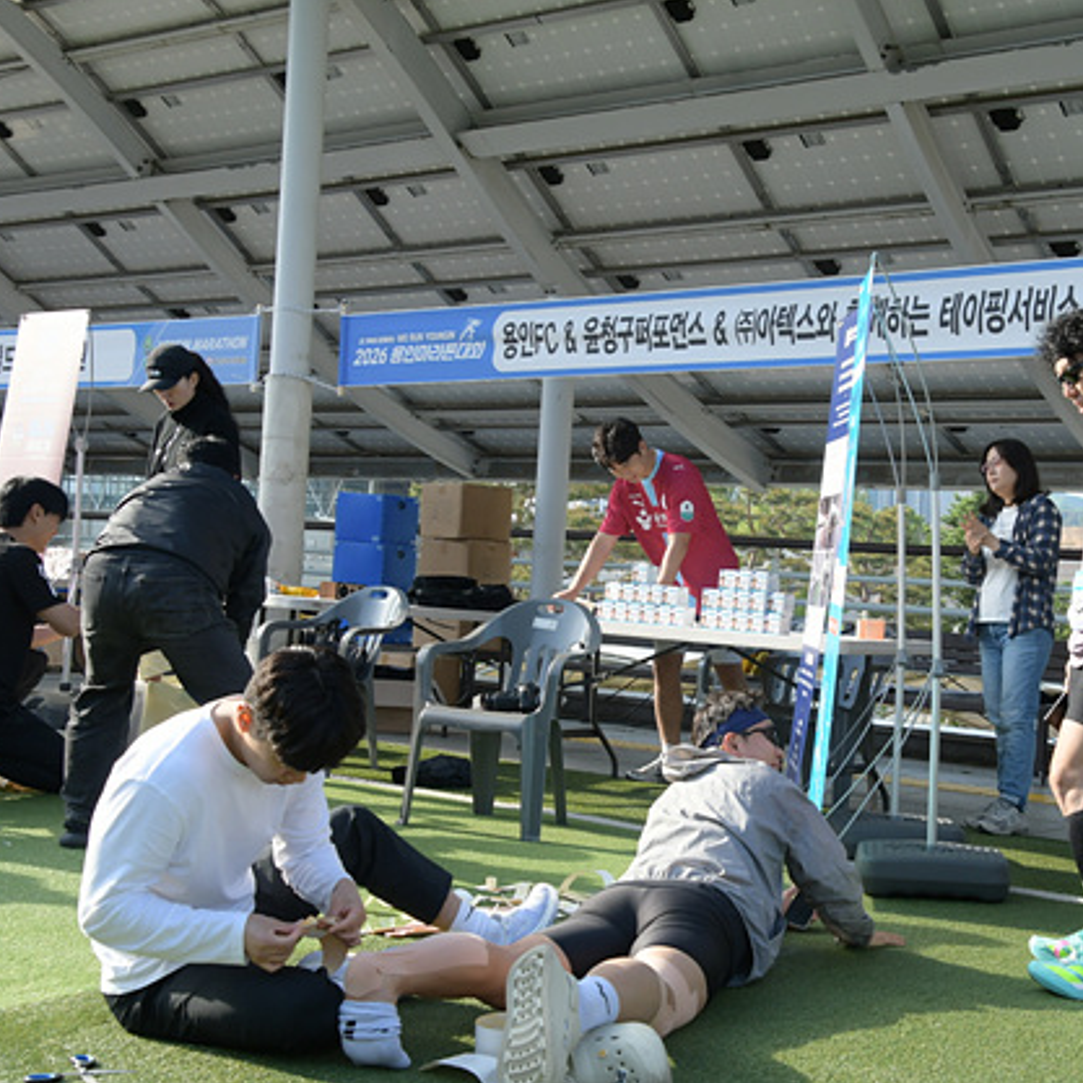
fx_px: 1664
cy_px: 544
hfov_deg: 35.5
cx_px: 771
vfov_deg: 36.1
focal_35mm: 47
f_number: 7.1
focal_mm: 24
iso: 320
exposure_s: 1/250
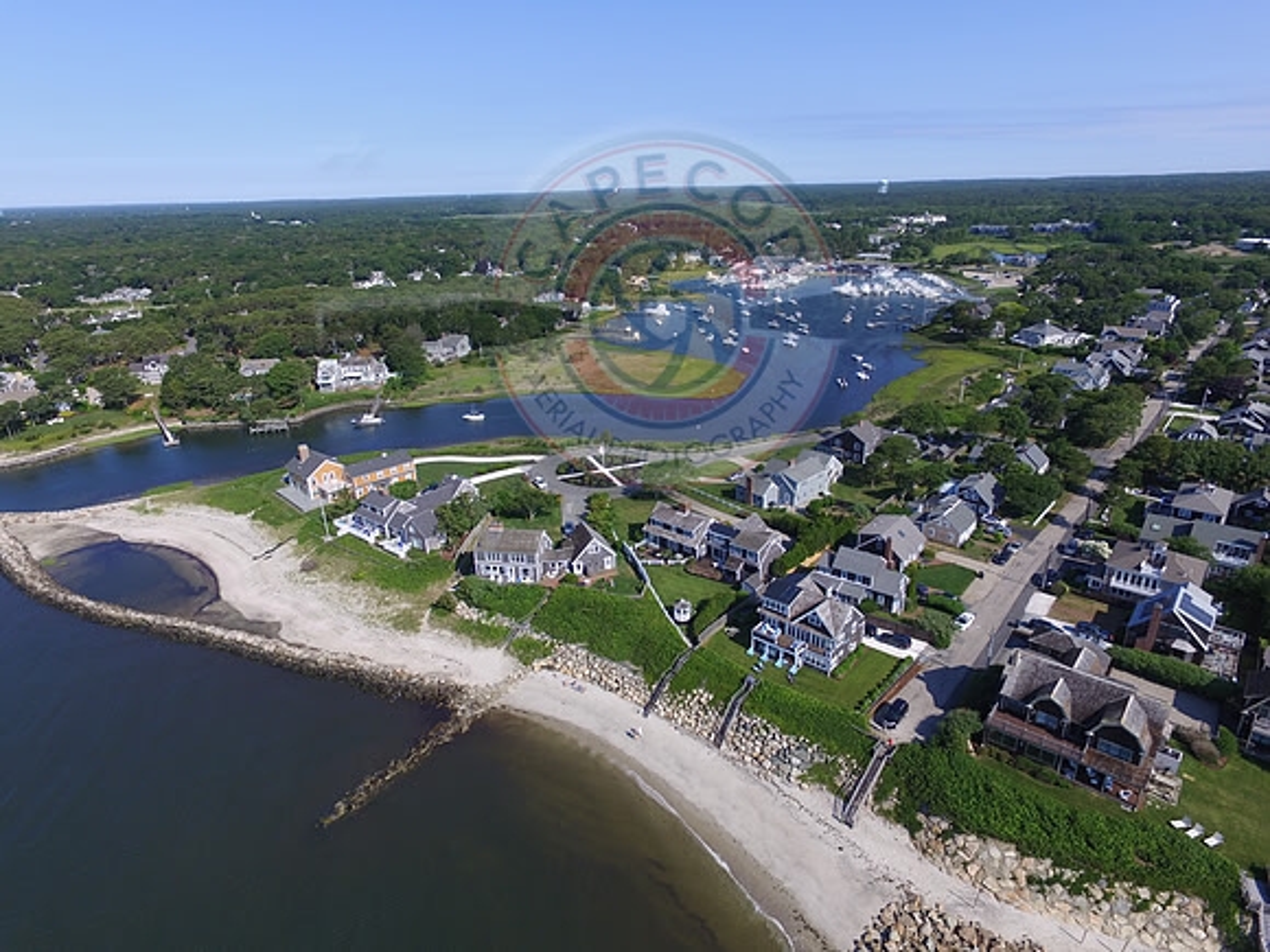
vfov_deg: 66.0
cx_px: 635
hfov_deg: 81.7
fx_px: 734
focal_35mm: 20
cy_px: 476
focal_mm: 3.61
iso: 100
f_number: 2.8
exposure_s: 1/1058
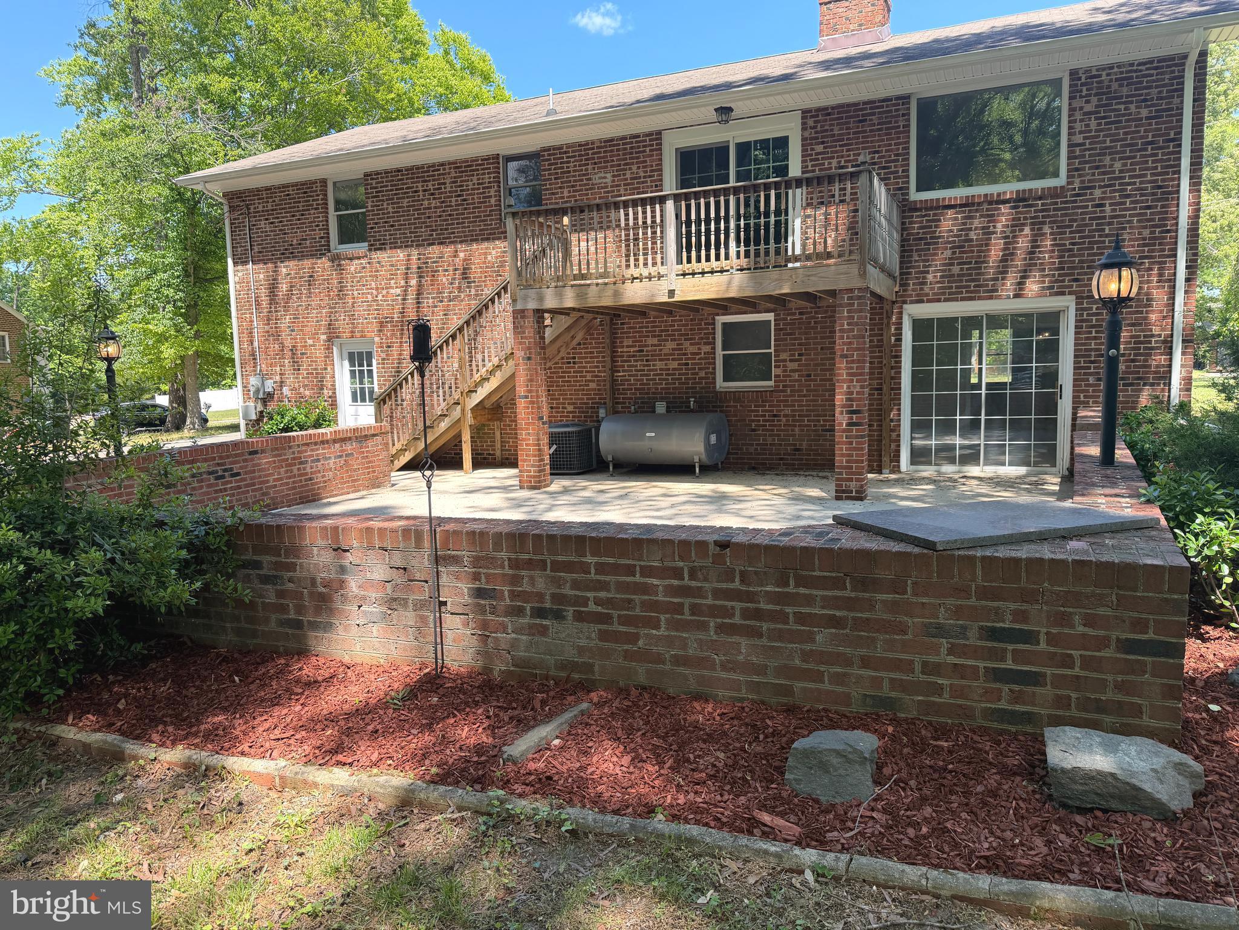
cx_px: 620
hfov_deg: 71.6
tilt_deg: -6.4
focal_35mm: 24
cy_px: 465
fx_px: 859
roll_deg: +2.4
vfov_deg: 56.8
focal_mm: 6.76
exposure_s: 1/898
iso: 100
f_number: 1.78
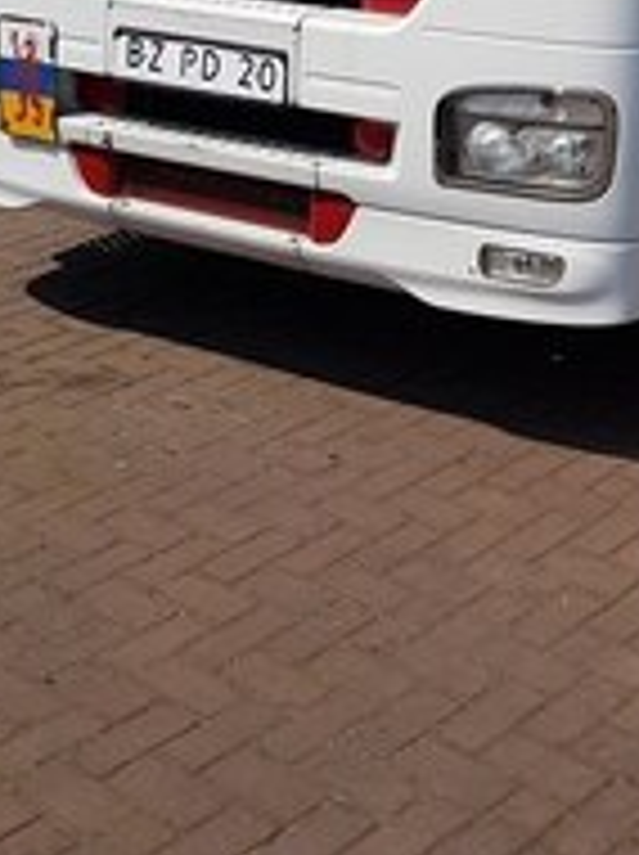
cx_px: 590
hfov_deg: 21.1
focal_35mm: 68
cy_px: -207
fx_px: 1677
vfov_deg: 25.3
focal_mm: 4.2
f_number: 1.7
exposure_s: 1/3280
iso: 40
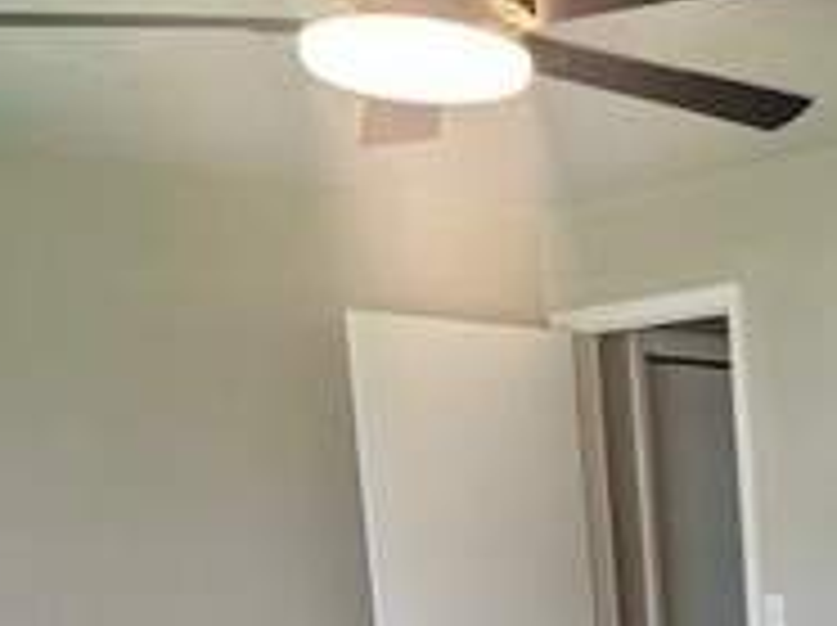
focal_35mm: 62
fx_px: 1497
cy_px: 757
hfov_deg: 27.5
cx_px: 1004
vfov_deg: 21.8
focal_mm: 6.86
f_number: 1.78
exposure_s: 1/121
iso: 200
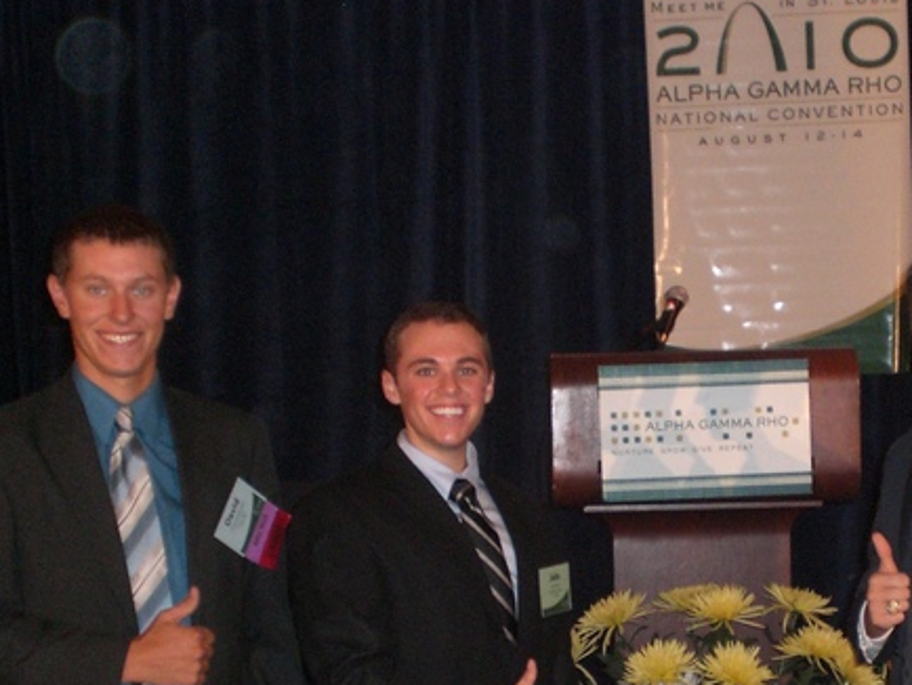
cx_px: 662
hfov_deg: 20.7
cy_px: 532
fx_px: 2478
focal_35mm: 94
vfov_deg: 15.7
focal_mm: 8.44
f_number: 3.6
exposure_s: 1/60
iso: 200
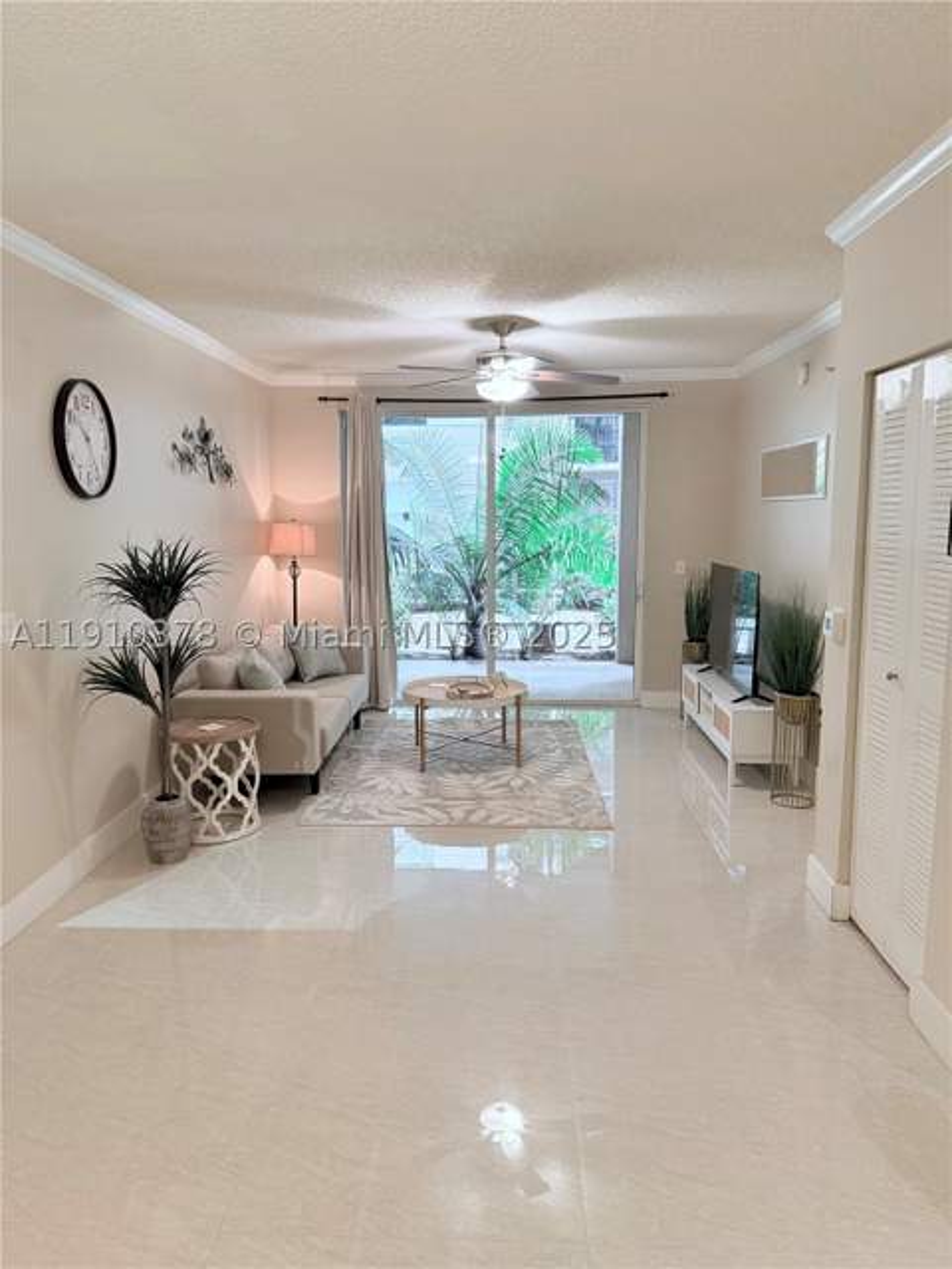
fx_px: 880
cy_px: 634
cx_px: 476
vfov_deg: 71.6
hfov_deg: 56.8
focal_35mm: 24
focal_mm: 6.76
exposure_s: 1/60
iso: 320
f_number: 1.78
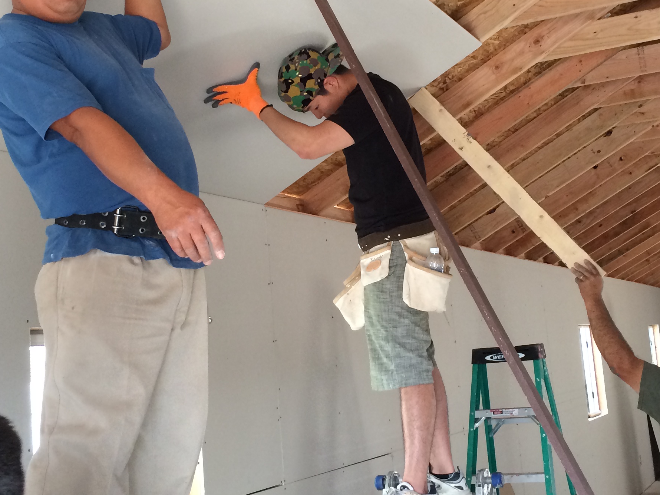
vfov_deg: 26.5
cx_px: 359
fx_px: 1049
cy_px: 197
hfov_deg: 34.9
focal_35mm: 55
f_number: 2.2
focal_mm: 4.12
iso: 64
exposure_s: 1/30
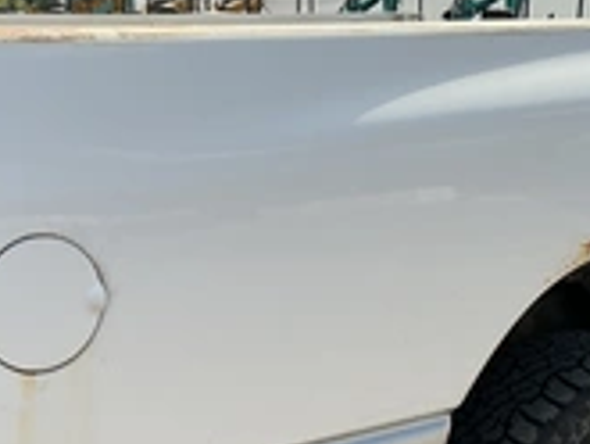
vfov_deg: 21.3
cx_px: 207
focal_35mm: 68
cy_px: 365
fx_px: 1160
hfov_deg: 28.4
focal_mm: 3
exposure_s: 1/1490
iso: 25
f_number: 1.8
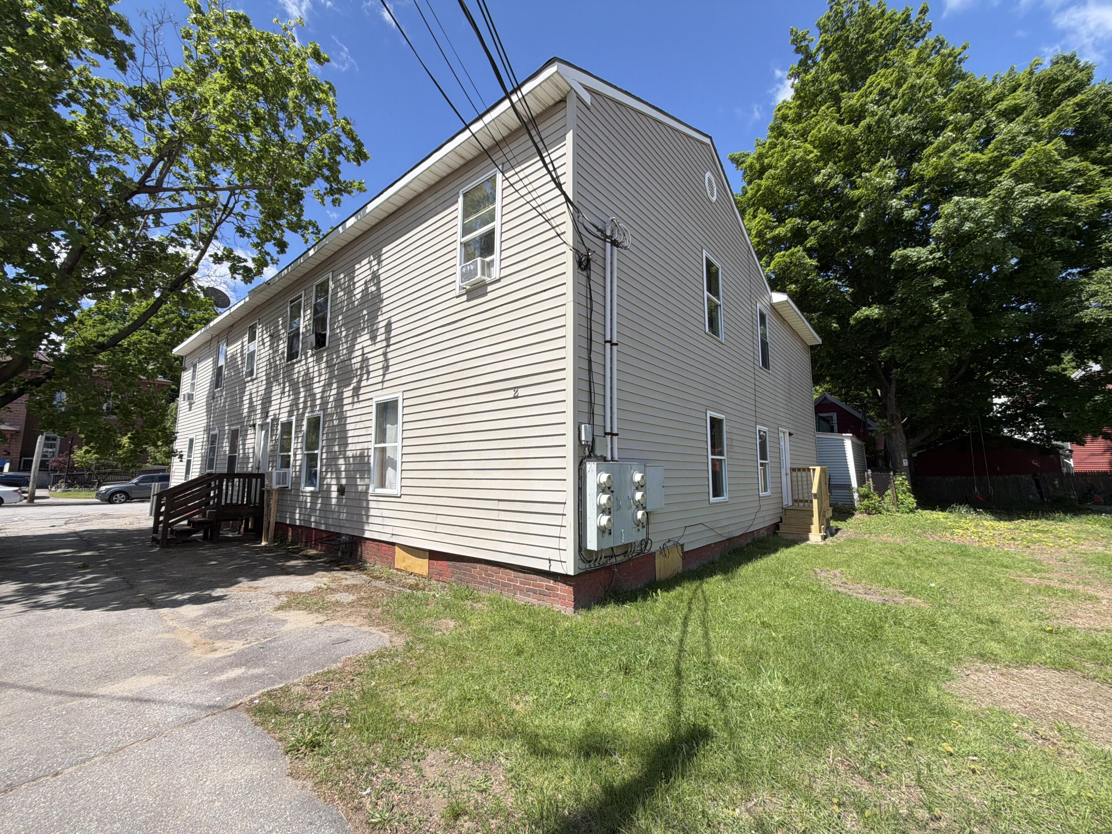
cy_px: 417
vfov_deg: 85.7
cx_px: 556
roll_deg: +0.3
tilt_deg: +7.6
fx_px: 450
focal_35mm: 14
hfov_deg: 102.1
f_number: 2.2
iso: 25
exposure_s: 1/770
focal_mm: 2.22
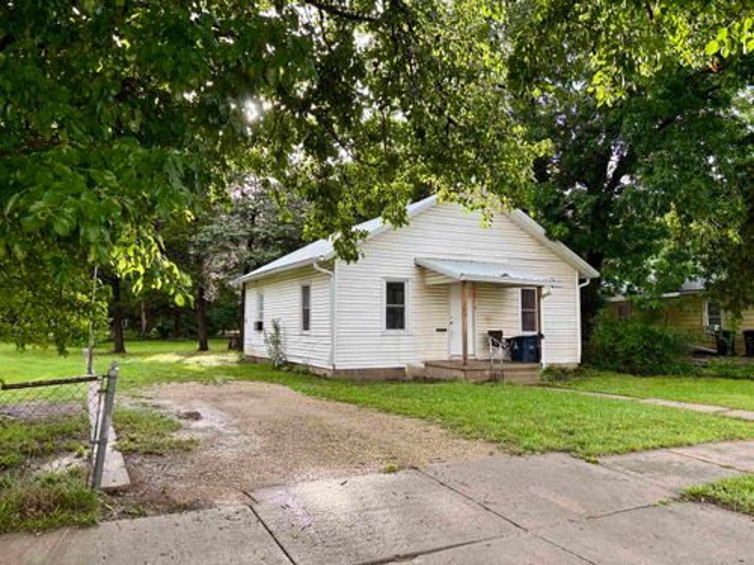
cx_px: 377
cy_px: 282
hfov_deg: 67.3
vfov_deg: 53.1
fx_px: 566
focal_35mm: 26
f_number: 1.6
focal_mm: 5.96
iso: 50
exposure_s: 1/269
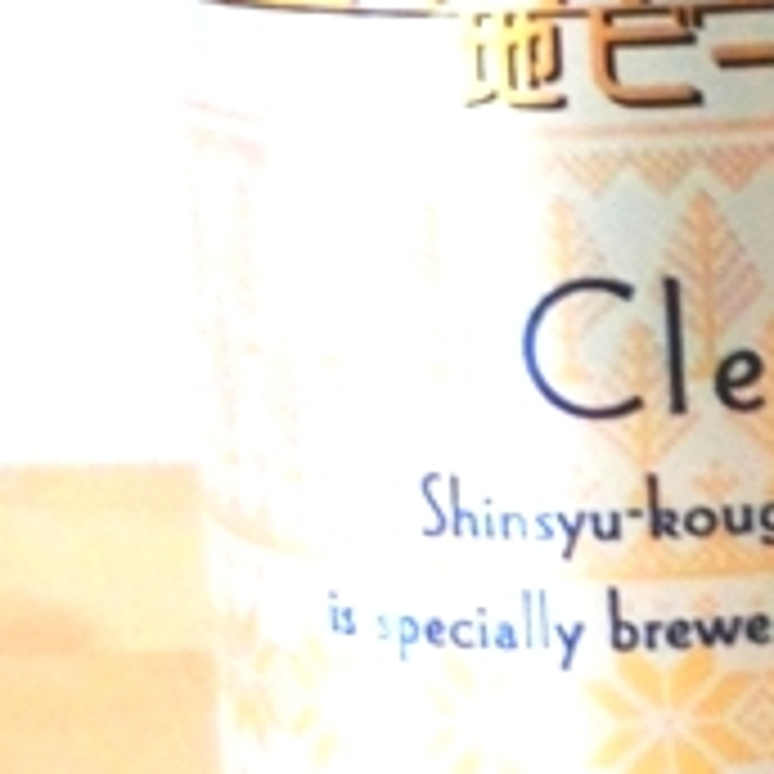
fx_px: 4149
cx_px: 1652
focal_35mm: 164
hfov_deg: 9.8
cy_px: 158
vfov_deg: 10.6
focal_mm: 7.15
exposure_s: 1/15
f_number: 4
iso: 800
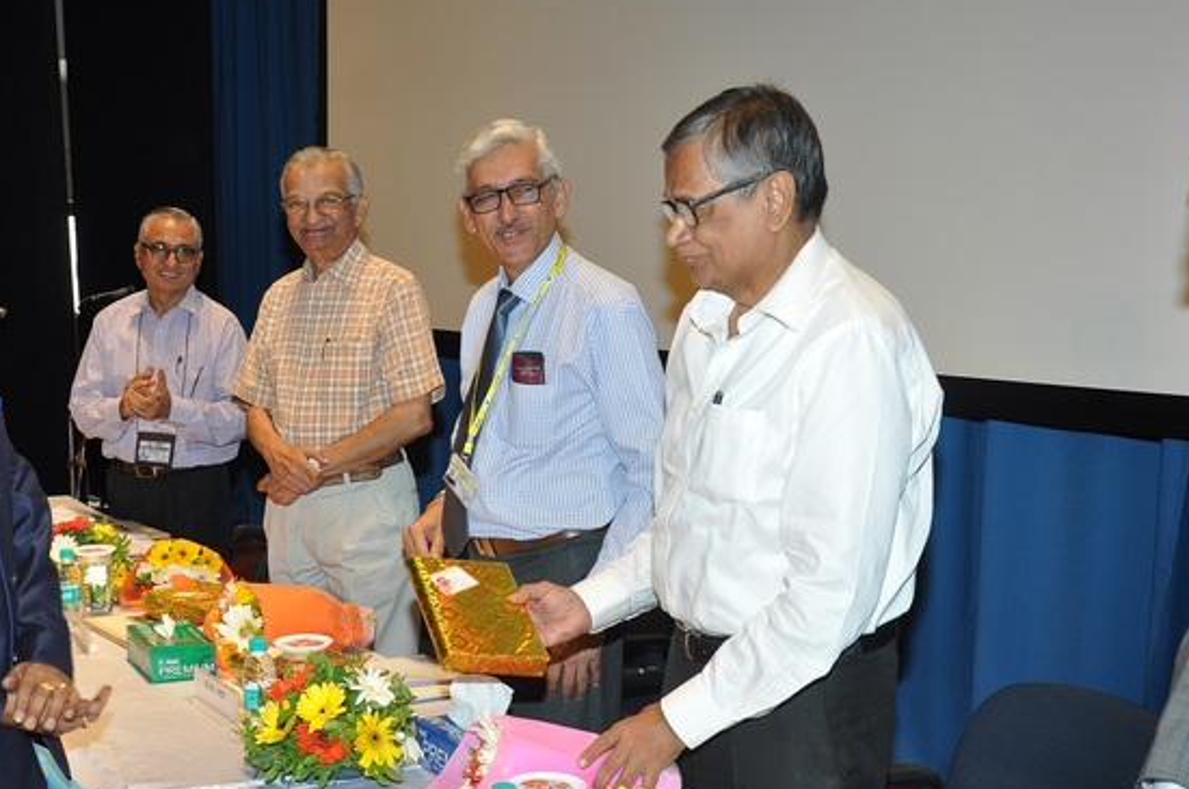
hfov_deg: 41.0
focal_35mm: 48
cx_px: 480
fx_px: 1583
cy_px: 477
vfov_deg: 27.9
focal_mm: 22
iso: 500
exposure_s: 1/125
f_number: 5.6
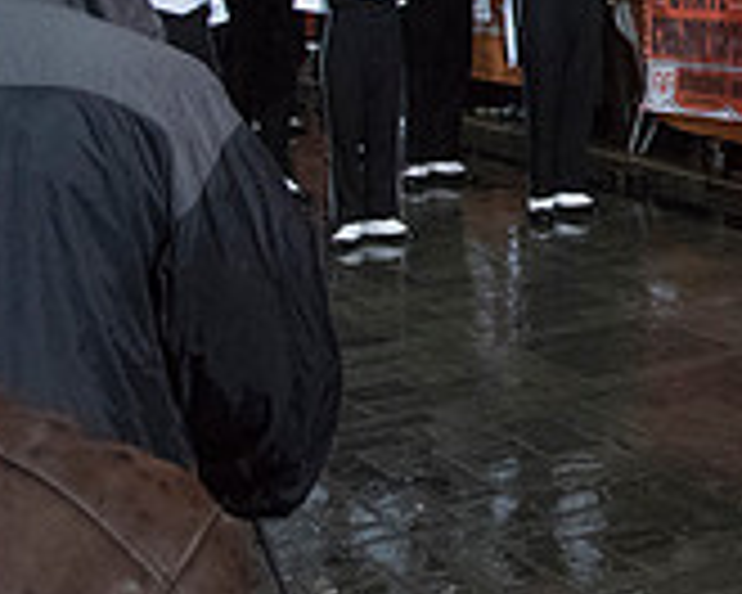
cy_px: -74
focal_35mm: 79
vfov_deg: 18.6
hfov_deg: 19.9
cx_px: 1201
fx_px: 1735
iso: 10000
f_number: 10
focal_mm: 24
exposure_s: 1/400
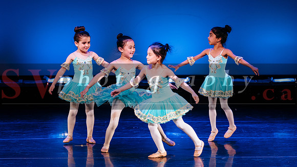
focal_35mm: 210
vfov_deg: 5.8
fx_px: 1652
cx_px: 148
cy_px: 70
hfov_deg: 10.3
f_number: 2.8
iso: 1250
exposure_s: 1/500
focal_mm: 198
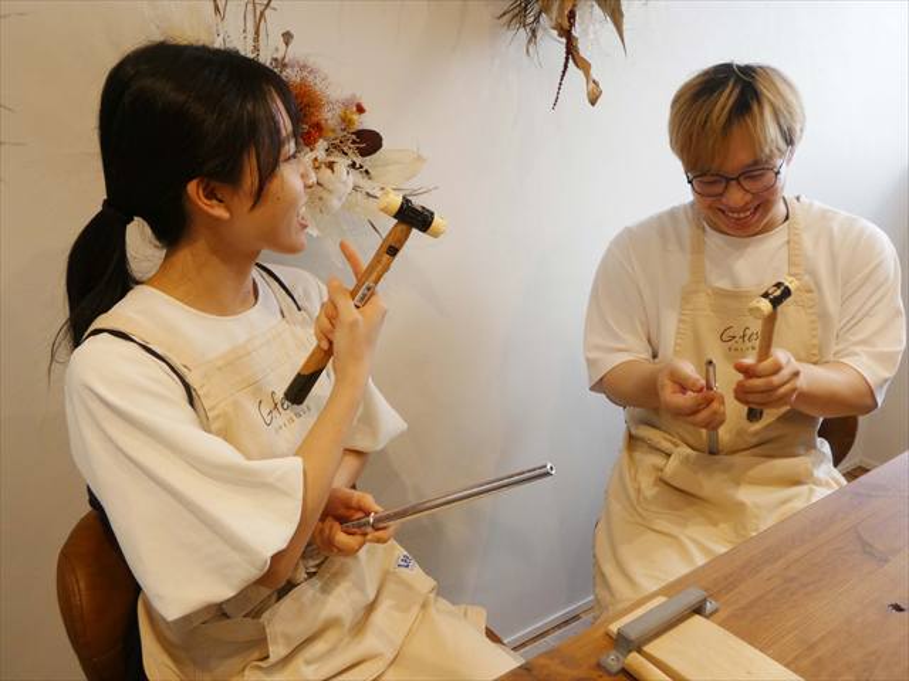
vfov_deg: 46.8
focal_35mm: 30
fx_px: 788
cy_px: 340
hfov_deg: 60.0
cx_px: 454
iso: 125
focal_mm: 5.3
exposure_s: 1/80
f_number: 3.3
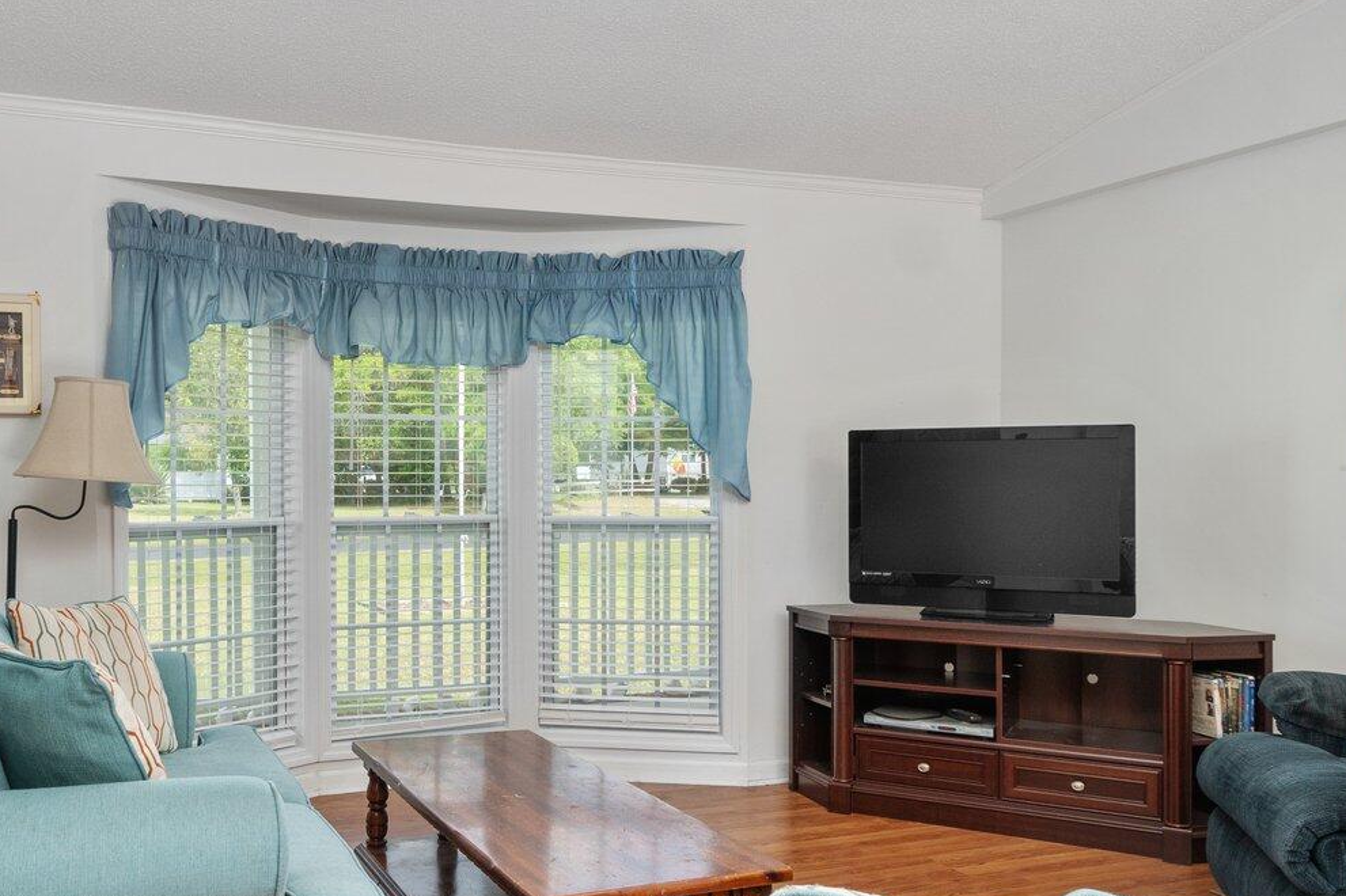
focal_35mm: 31
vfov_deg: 42.3
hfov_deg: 59.4
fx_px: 1159
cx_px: 490
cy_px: 485
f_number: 8
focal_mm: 10
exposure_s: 1/5
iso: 200
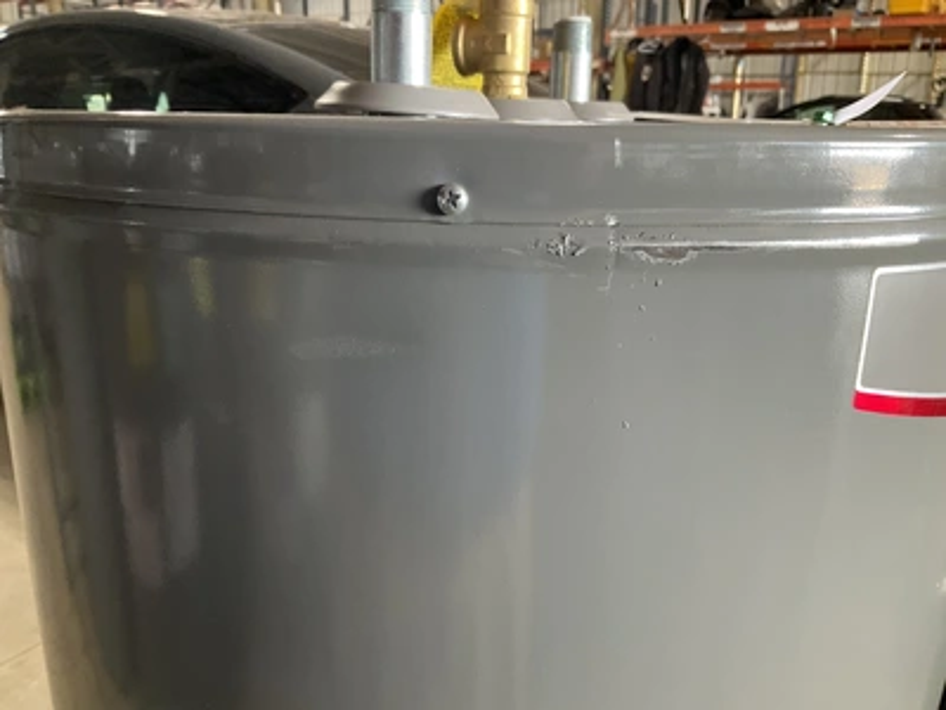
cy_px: 355
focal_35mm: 29
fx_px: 793
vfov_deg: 48.2
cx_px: 473
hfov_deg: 61.7
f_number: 1.8
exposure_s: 1/60
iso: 125
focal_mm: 3
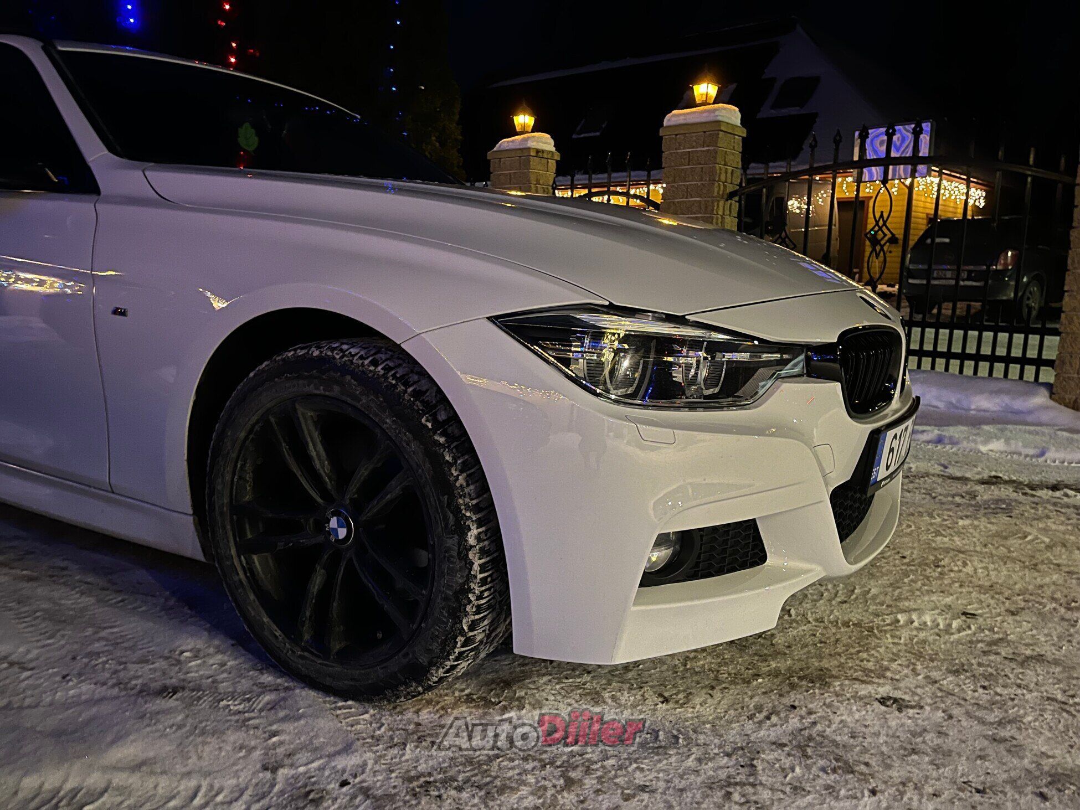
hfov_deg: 67.3
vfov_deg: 53.1
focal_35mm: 26
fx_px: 811
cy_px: 405
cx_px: 540
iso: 640
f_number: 1.6
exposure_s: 1/10
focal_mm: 5.1
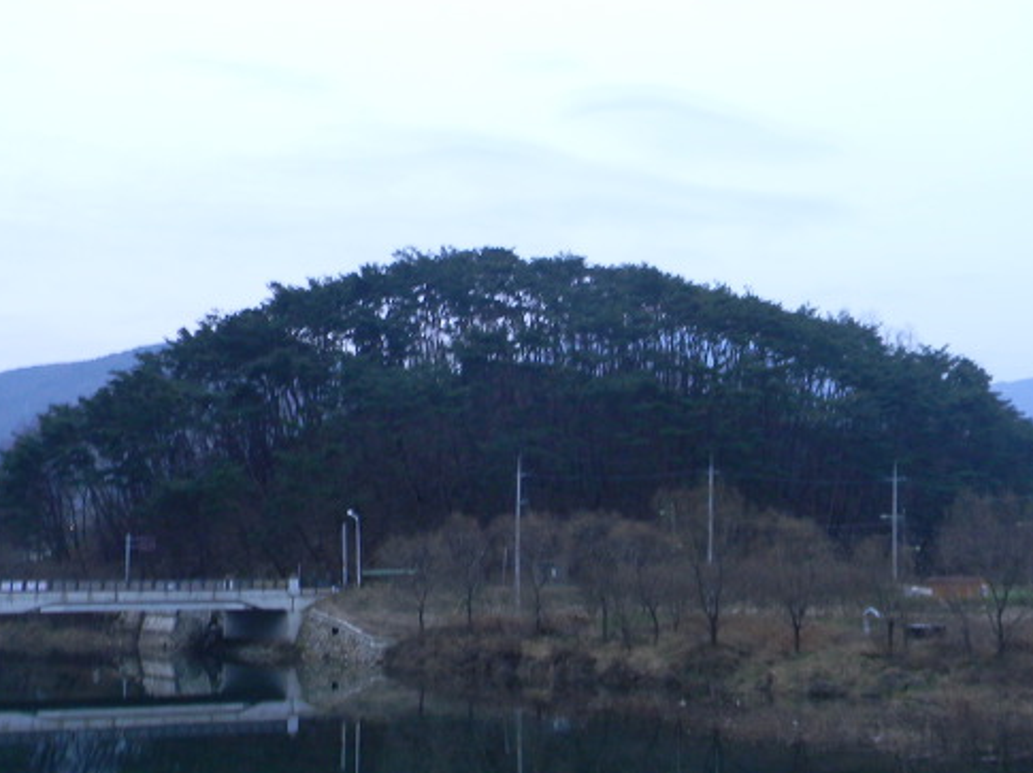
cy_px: 359
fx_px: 1551
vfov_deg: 28.0
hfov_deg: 36.8
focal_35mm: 52
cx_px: 515
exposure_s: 1/7.9
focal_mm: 6.4
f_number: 3.7
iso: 185
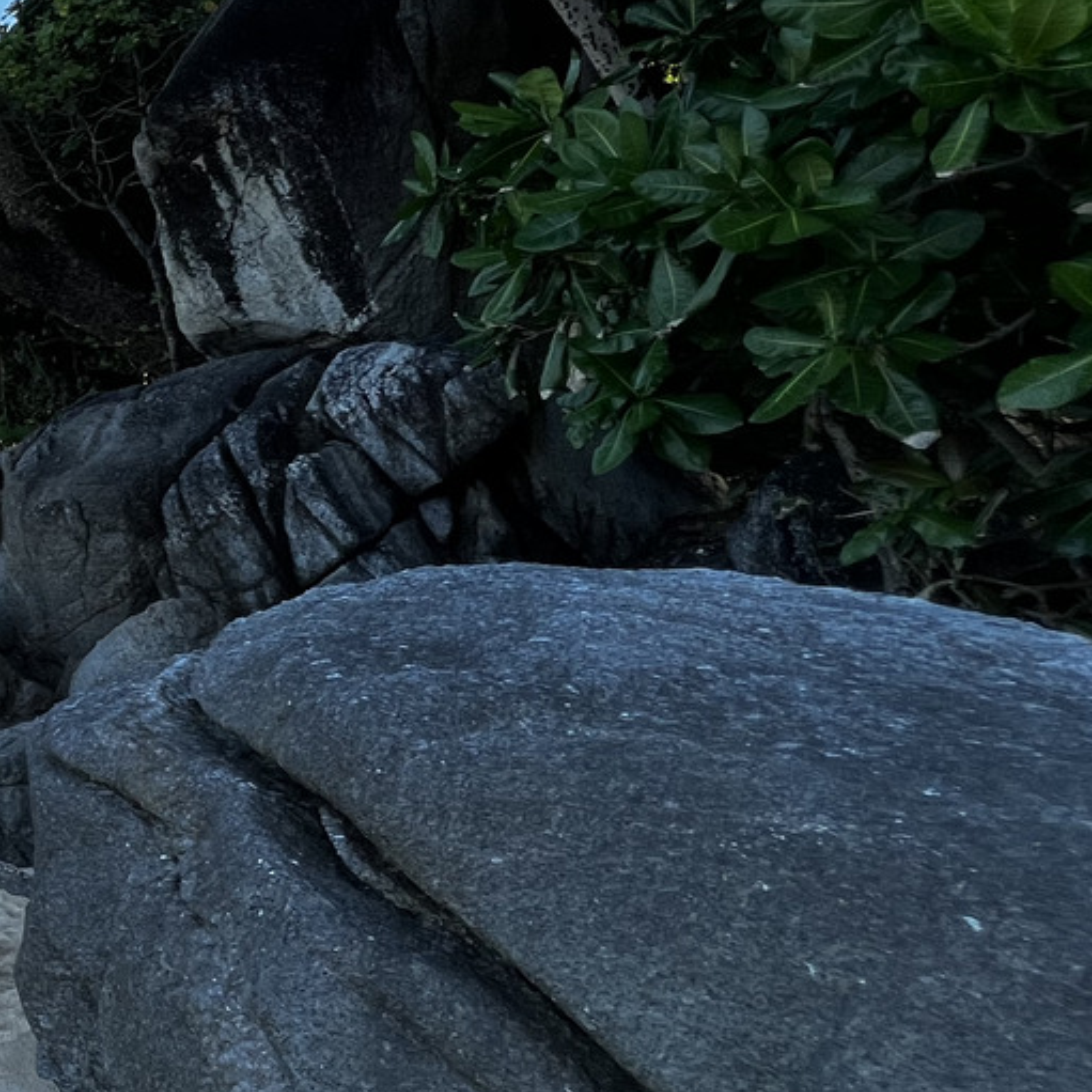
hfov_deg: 27.7
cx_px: -600
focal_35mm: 36
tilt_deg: +8.3
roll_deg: -1.1
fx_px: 1285
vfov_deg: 45.7
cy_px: 419
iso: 32
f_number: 1.8
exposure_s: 1/494
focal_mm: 1.57
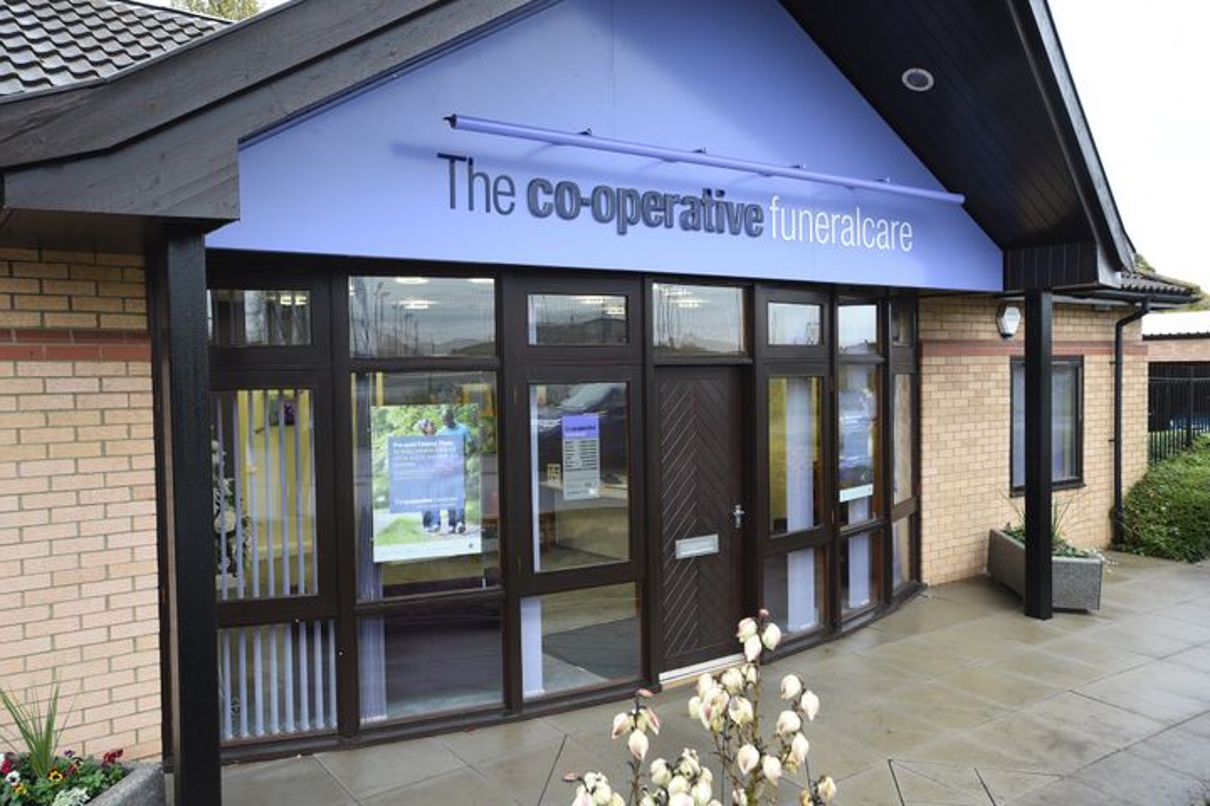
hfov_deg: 61.9
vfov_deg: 43.6
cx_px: 605
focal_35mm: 30
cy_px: 403
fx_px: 1008
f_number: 7.1
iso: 1600
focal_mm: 30
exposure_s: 1/160
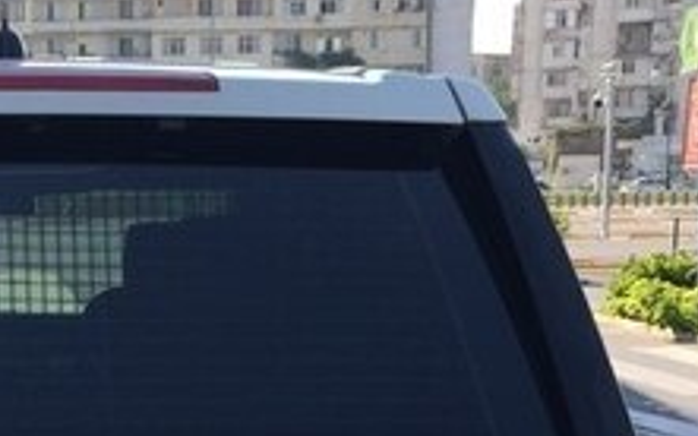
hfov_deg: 21.7
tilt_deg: -9.4
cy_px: 520
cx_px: -6
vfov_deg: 13.8
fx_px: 1750
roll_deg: +0.1
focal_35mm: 92
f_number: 2.2
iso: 32
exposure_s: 1/694
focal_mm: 4.15
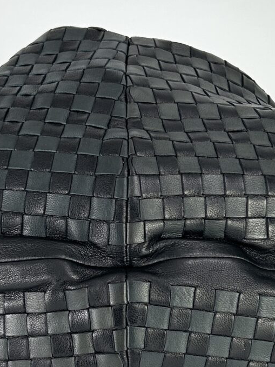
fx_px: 1038
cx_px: 116
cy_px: 257
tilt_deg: -19.7
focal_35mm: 98
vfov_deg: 19.9
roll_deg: -1.0
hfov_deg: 15.1
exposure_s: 1/135
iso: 32
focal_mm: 5.7
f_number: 1.5
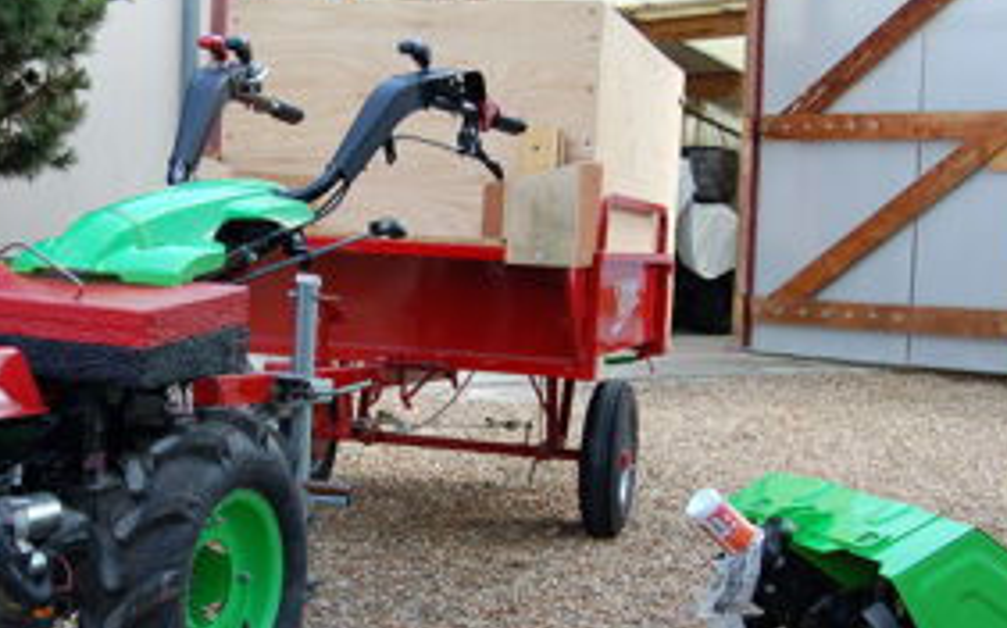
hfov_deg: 33.9
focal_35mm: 60
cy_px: 344
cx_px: 364
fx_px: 1642
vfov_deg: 21.7
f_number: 5.6
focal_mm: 23
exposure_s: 1/125
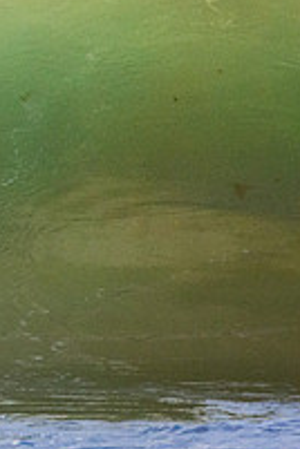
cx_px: -340
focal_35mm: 2164
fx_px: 27048
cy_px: 75
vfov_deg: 1.0
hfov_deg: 0.6
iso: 1250
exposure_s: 1/2000
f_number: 5.6
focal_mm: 500
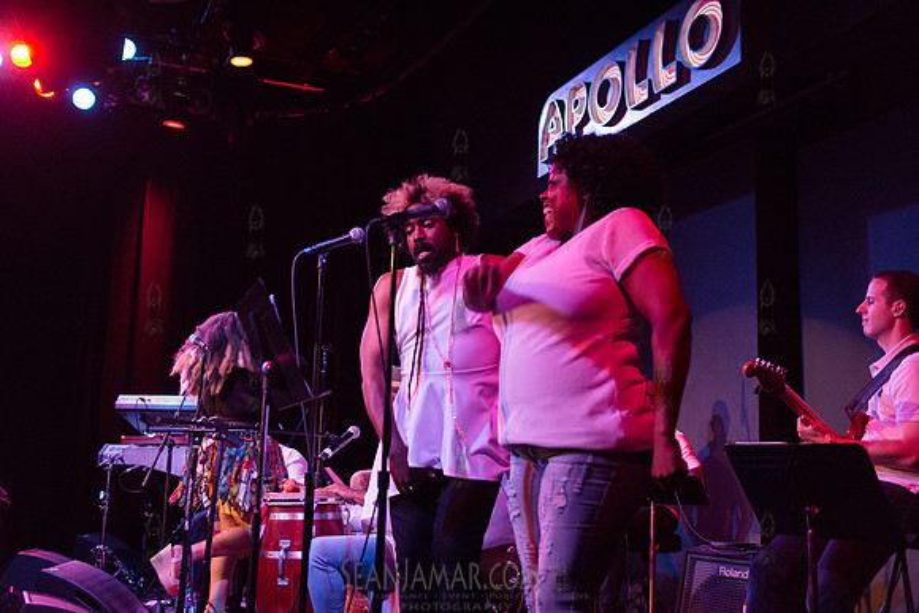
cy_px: 306
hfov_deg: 48.4
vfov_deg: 33.4
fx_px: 1021
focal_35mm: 40
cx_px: 460
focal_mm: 40
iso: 4000
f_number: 2.8
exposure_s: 1/160
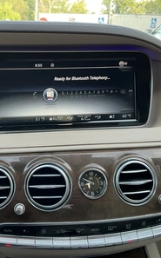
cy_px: 129
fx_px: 281
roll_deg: -0.3
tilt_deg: -18.8
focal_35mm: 40
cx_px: 42
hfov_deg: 31.4
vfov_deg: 49.3
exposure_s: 1/122
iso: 64
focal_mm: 3
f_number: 1.8
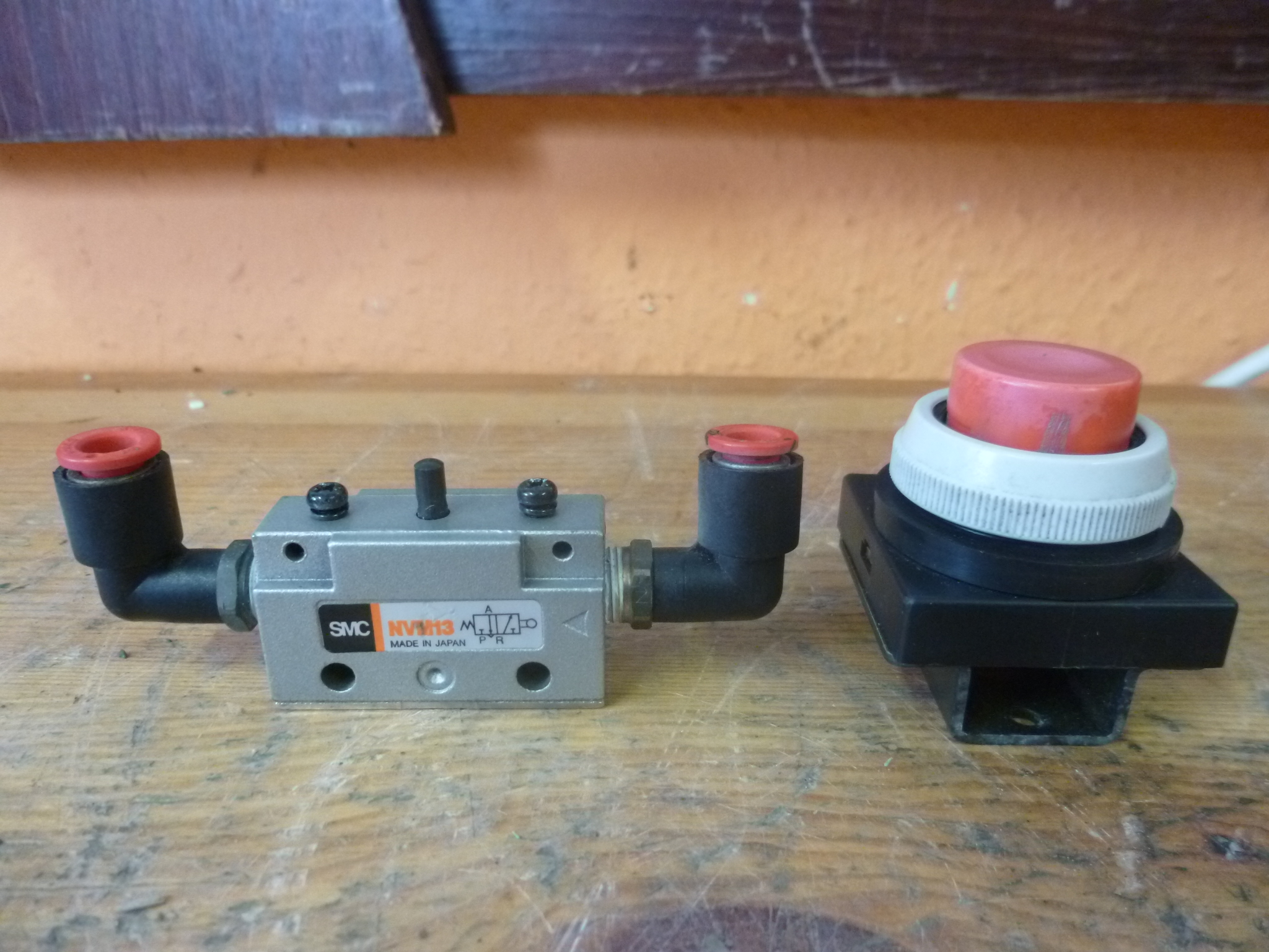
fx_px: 916
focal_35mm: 25
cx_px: 634
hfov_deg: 69.4
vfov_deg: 54.9
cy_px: 476
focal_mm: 4.5
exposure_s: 1/15
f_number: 3.1
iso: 400
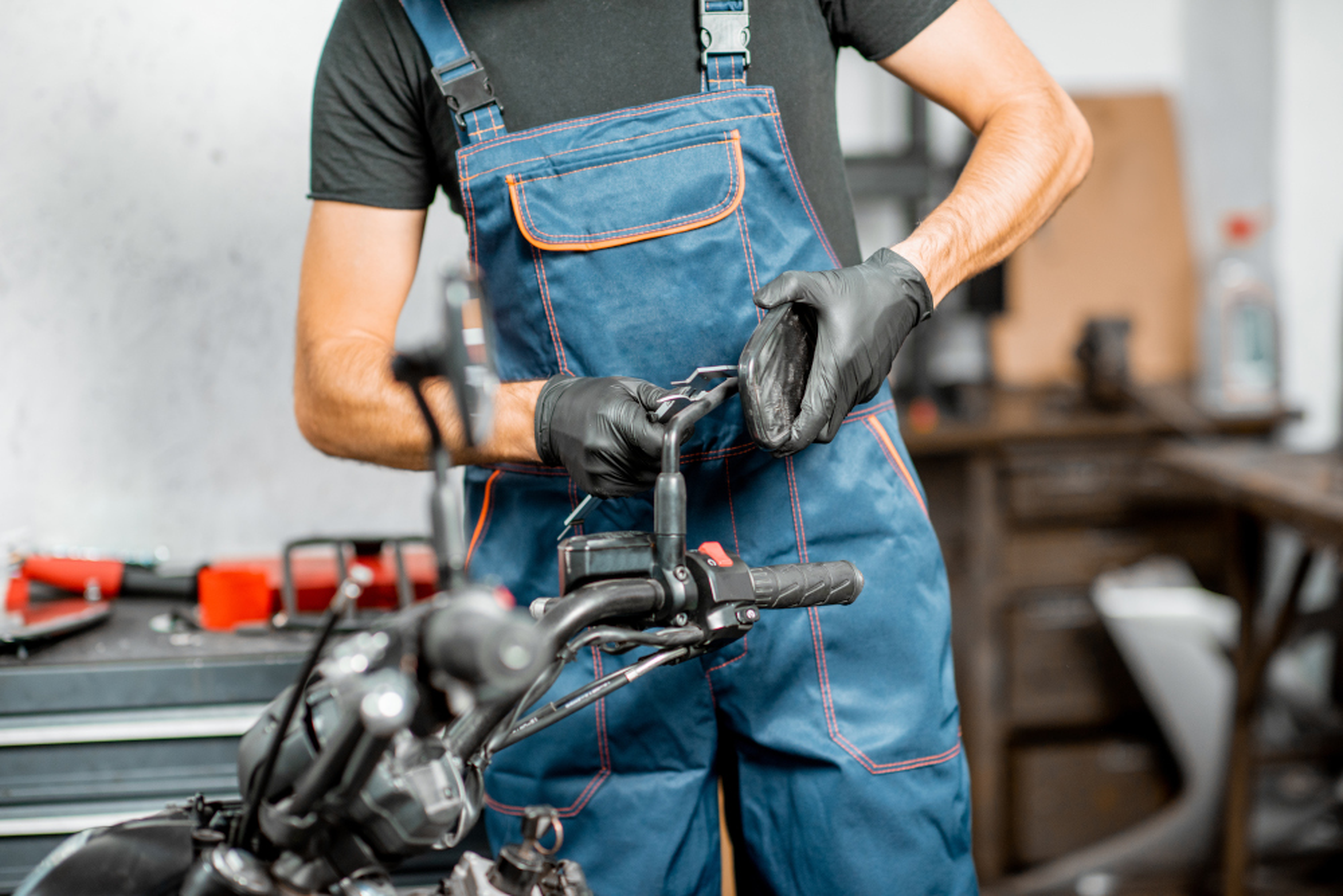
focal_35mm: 85
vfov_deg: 16.1
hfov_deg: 23.9
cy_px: 448
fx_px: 3171
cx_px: 672
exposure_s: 1/160
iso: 500
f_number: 2.2
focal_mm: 85
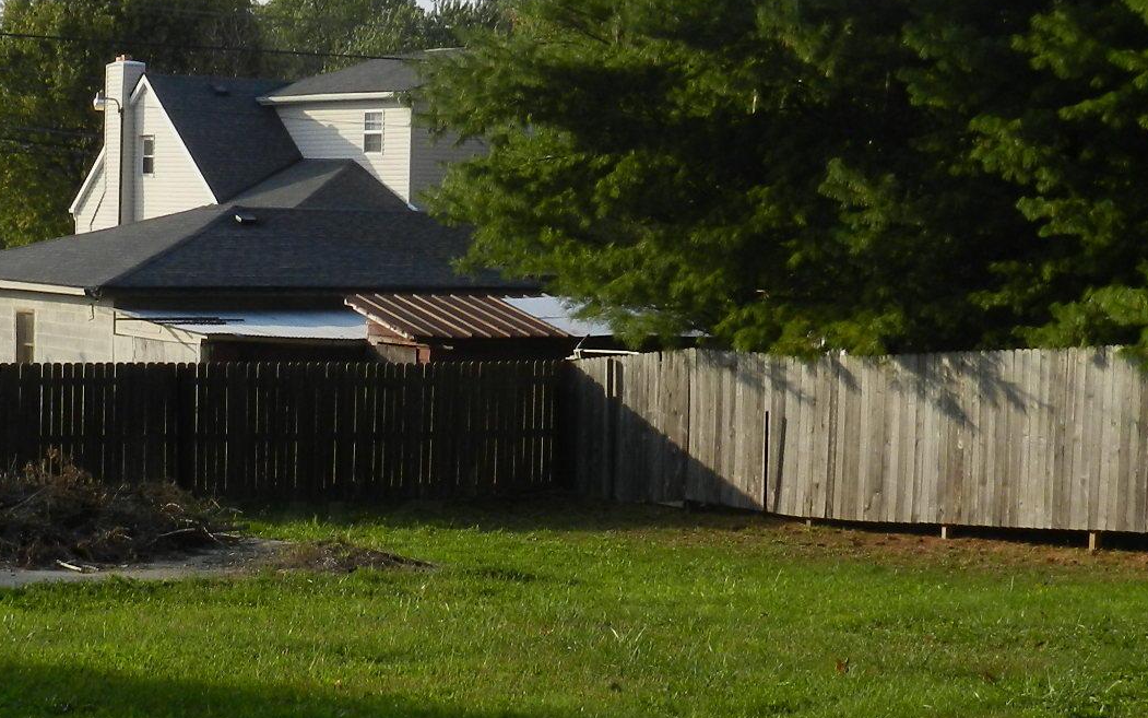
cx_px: 220
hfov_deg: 21.6
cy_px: 548
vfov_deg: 13.7
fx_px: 2972
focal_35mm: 95
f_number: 4.2
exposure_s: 1/800
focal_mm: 8.1
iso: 160
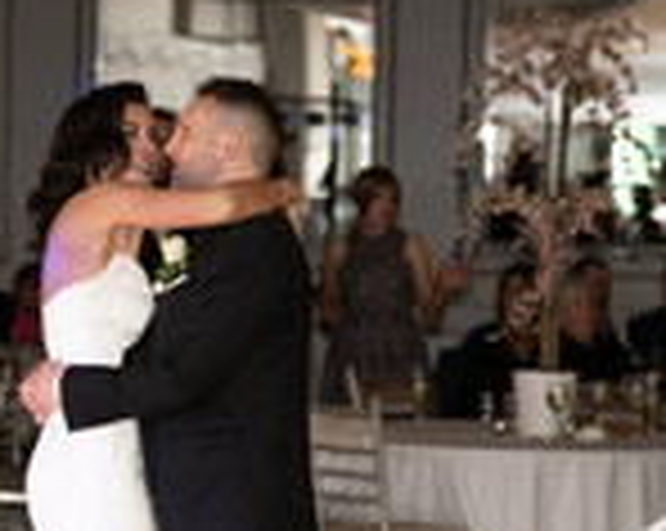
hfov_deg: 10.8
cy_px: 547
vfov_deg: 8.6
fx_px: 3504
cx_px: 216
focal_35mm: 178
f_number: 2.8
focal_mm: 70
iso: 640
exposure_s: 1/250
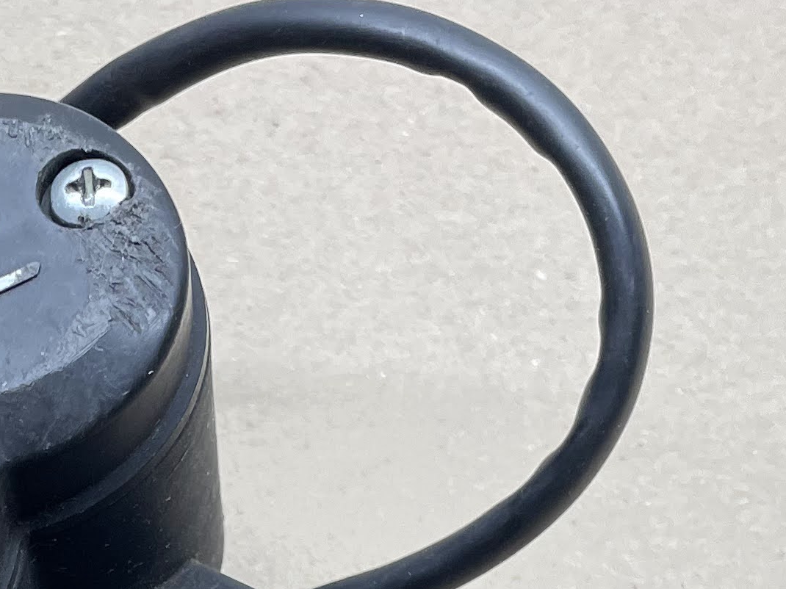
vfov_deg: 14.3
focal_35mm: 98
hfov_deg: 19.0
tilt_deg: -66.6
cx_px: -148
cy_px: 838
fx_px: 2225
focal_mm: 4.2
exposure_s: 1/100
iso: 100
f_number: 1.6
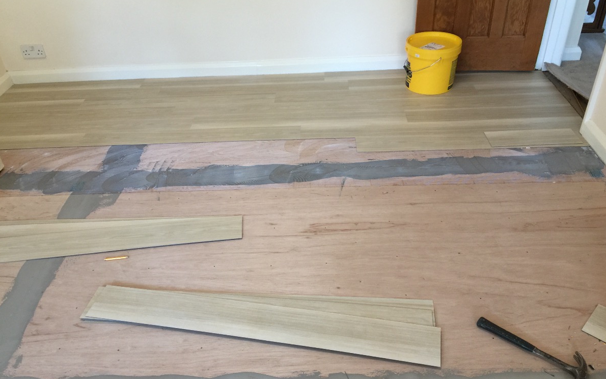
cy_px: 215
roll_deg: +3.9
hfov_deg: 61.2
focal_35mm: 31
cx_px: 302
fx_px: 512
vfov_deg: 40.5
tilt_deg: -37.9
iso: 40
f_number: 2.2
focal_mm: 4.15
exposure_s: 1/17
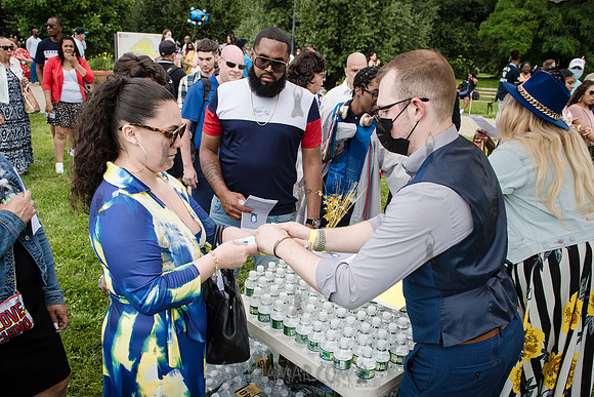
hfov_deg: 61.5
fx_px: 500
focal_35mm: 30
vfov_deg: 43.1
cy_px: 238
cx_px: 292
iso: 200
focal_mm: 24
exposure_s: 1/400
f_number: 5.6
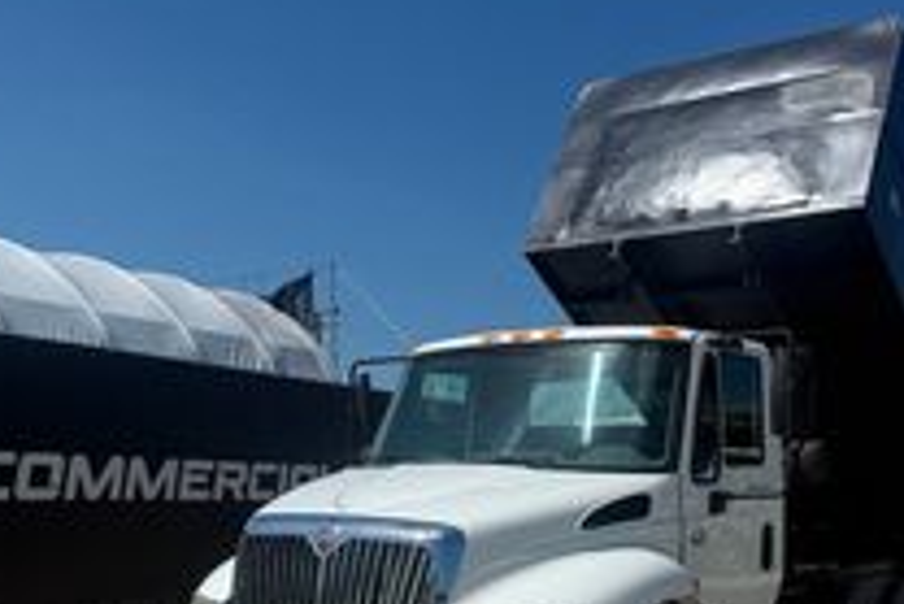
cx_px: 526
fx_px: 1206
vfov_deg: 27.3
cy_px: 521
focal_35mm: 48
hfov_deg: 41.0
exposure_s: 1/10309
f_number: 1.78
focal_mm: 6.76
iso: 80
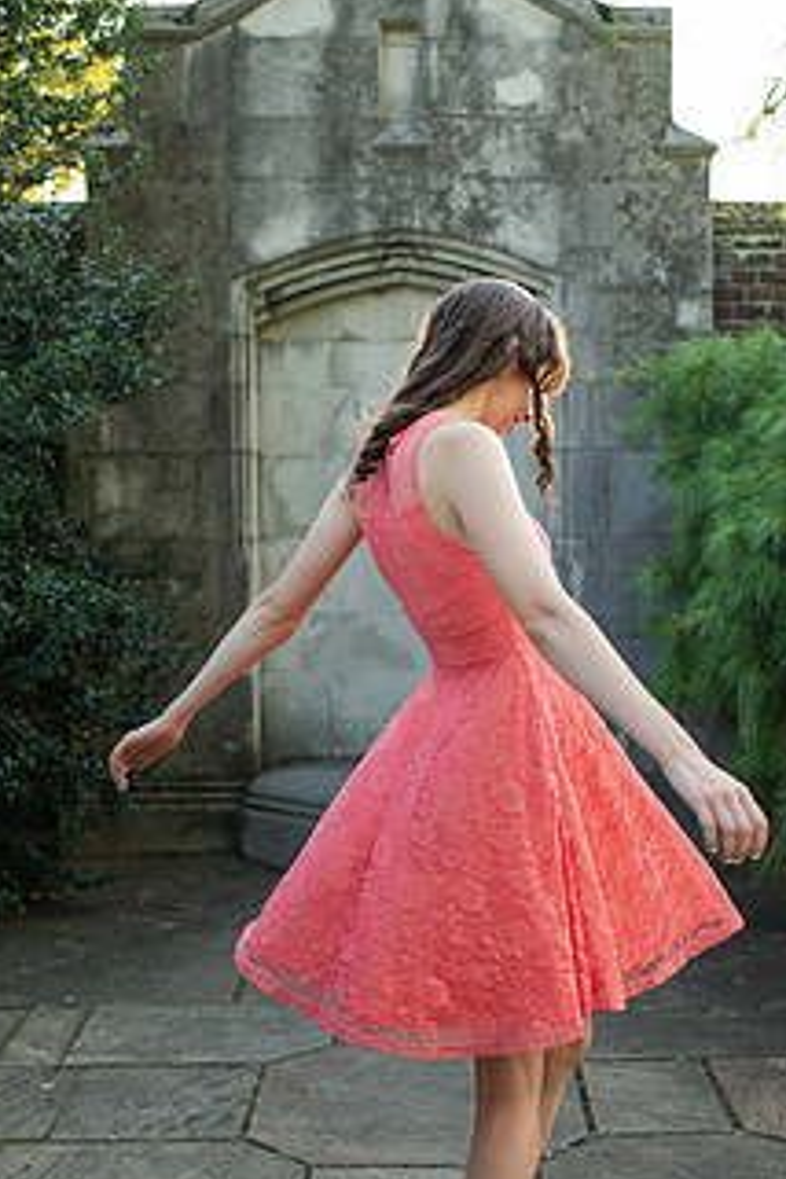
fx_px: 1605
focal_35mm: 49
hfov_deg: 27.5
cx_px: 457
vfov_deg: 40.3
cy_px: 639
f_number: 3.2
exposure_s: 1/320
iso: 140
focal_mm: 35
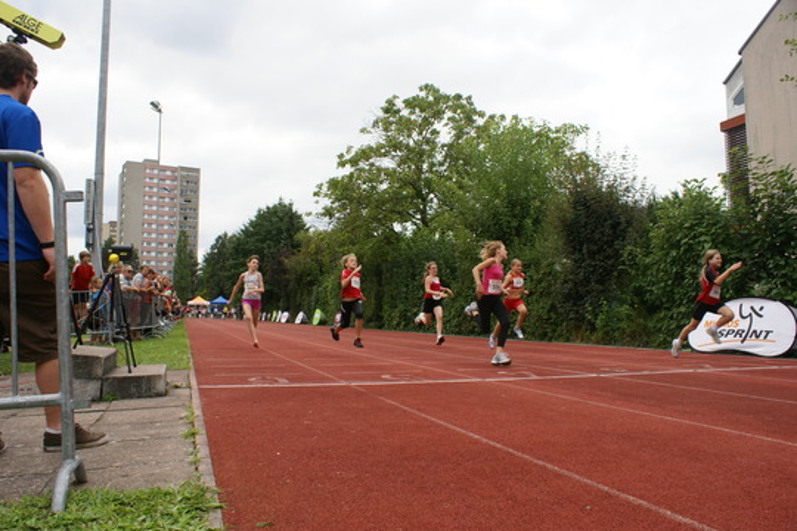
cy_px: 266
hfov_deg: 67.4
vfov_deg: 47.9
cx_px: 398
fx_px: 598
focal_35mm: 27
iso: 100
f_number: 6.3
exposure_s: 1/320
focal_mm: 18
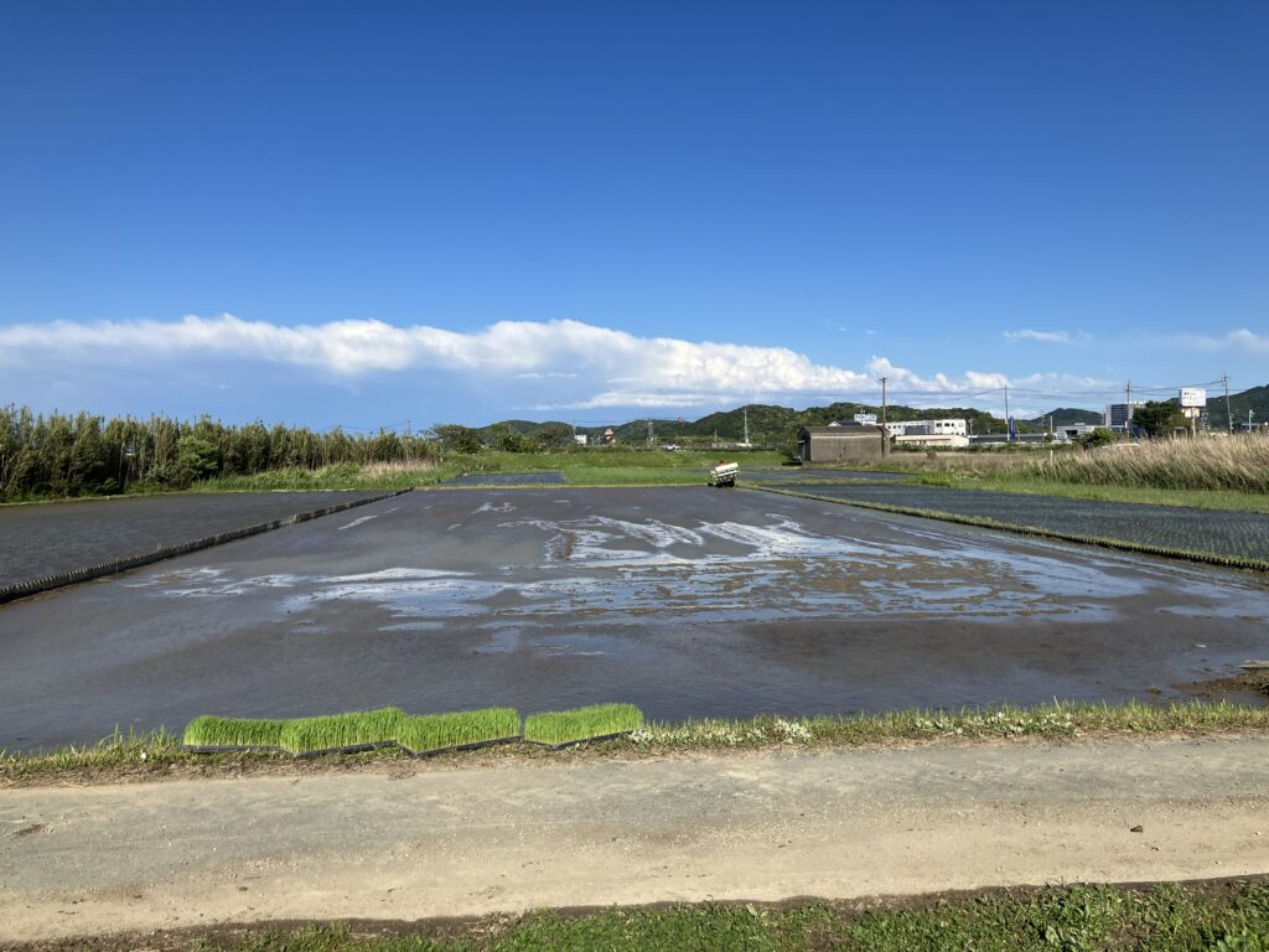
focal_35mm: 28
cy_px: 476
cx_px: 634
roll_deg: +0.4
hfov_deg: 63.4
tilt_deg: +0.5
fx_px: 1026
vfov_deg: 49.7
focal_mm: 3.99
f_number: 1.8
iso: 32
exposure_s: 1/2857
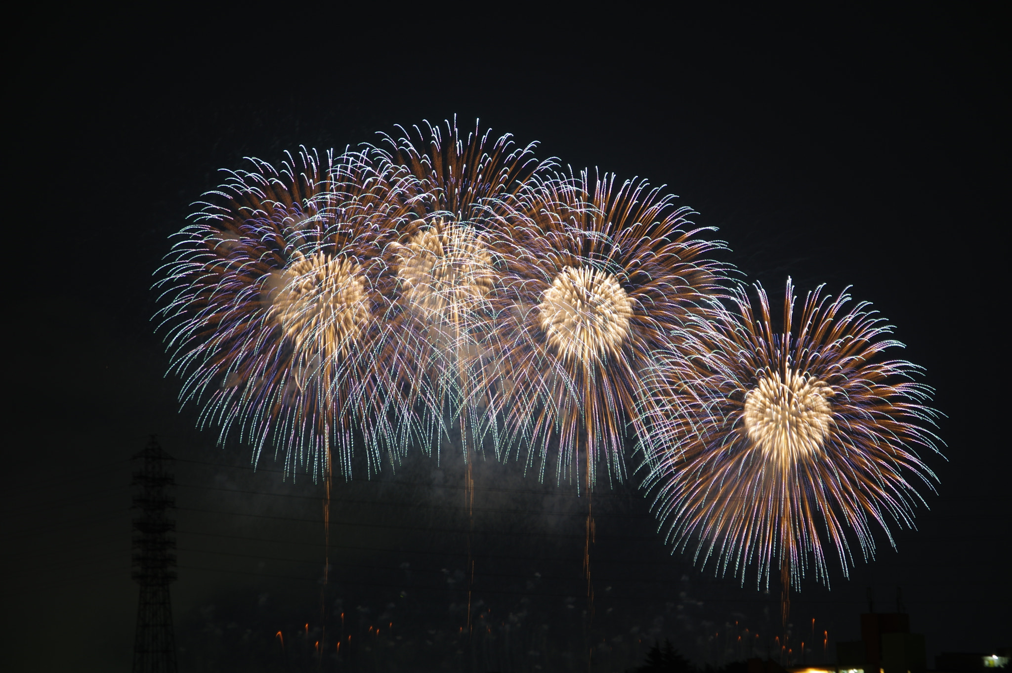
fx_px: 3567
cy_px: 336
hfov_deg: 16.1
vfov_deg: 10.8
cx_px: 506
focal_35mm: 127
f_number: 5.6
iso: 100
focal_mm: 85
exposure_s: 1.6
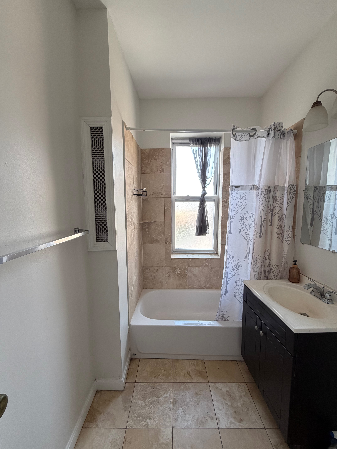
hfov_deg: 85.7
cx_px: 168
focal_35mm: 14
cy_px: 224
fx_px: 182
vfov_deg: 102.1
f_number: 2.2
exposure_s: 1/121
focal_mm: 2.22
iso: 250
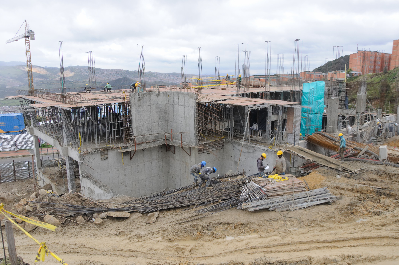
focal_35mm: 27
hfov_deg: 67.4
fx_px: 299
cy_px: 132
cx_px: 200
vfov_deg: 47.8
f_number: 7.1
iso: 500
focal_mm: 18
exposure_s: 1/1250
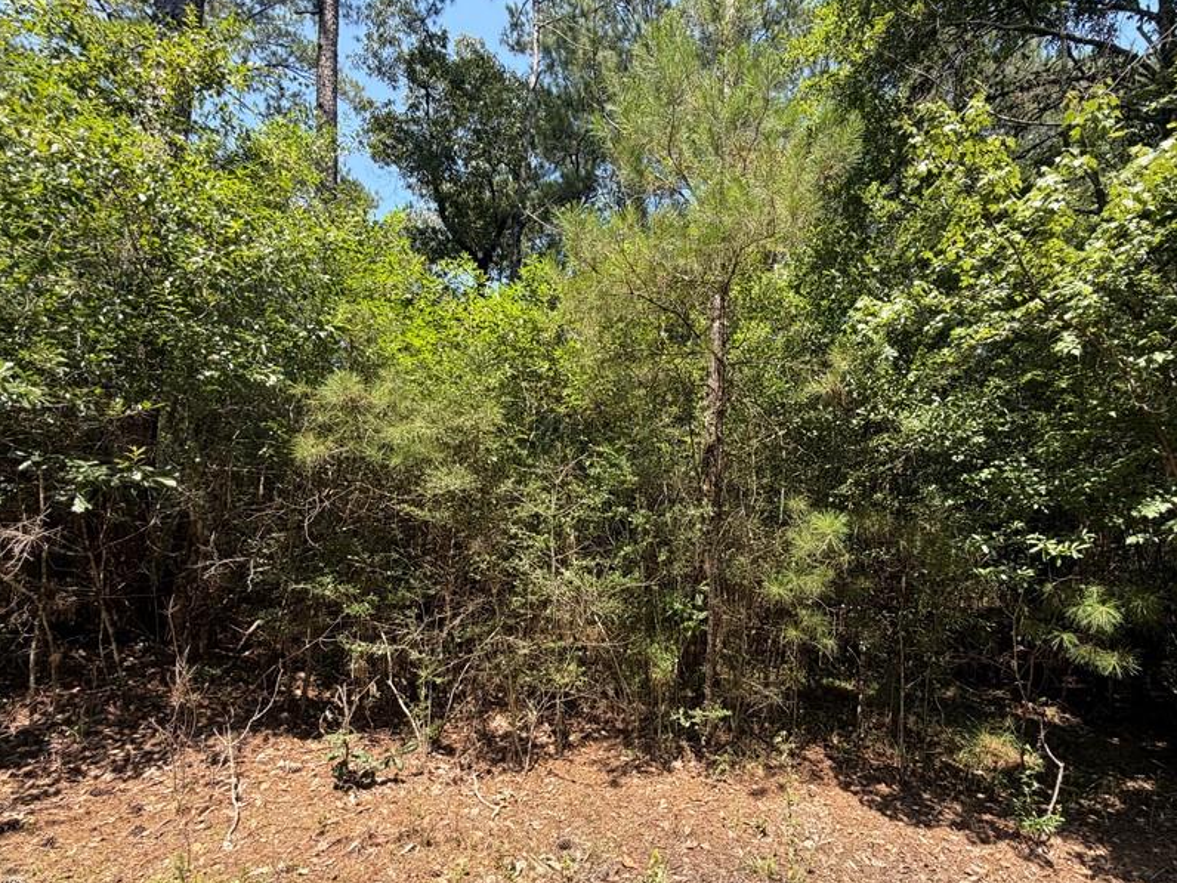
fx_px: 612
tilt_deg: +3.2
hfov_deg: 87.4
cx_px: 658
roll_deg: -2.6
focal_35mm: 18
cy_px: 512
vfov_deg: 71.1
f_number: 2.2
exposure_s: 1/482
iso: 64
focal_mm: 2.22
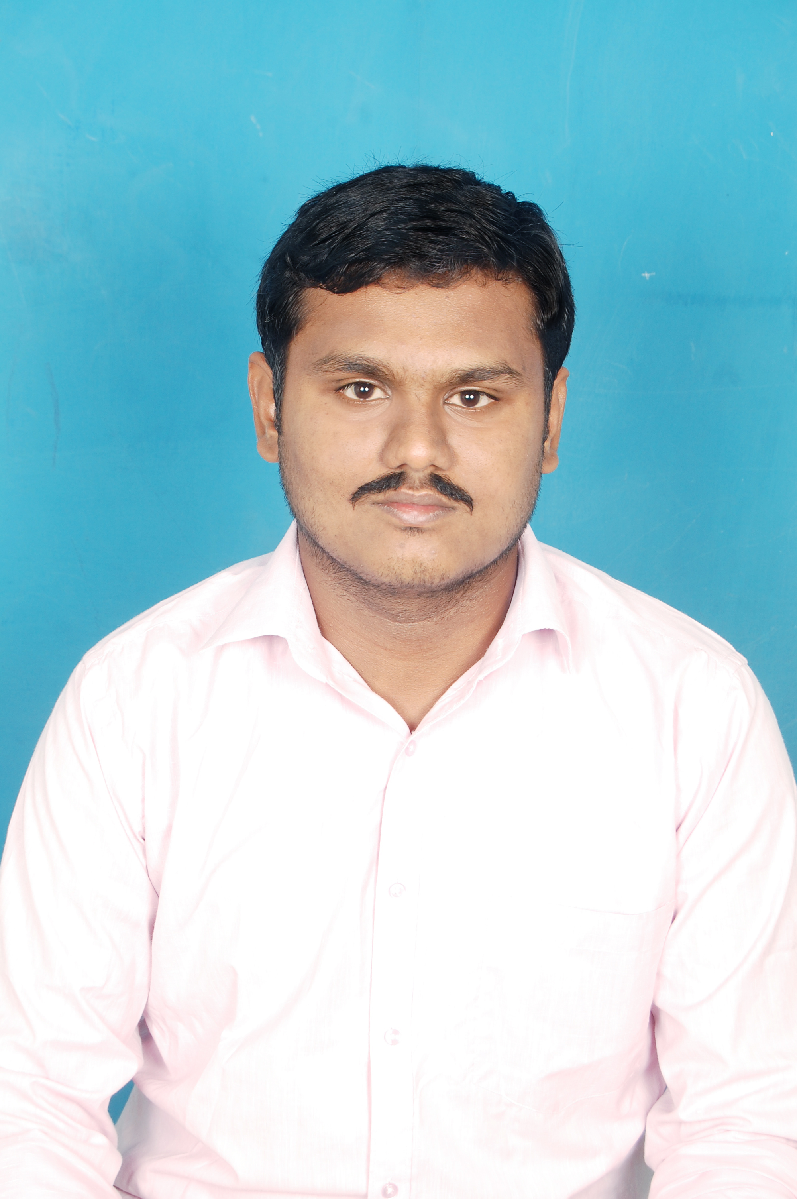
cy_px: 600
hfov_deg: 16.5
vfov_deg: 24.6
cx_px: 398
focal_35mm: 82
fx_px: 2745
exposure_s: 1/160
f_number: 10
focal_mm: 55
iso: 200
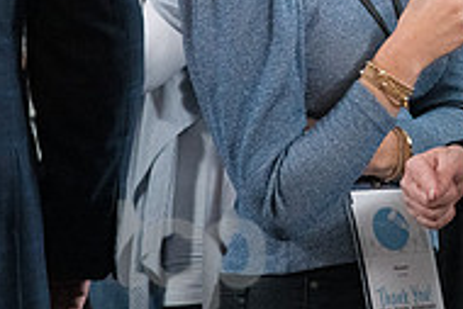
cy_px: -55
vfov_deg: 4.3
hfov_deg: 6.4
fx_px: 4119
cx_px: 539
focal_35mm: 320
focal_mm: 105
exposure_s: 1/250
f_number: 5.6
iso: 4000
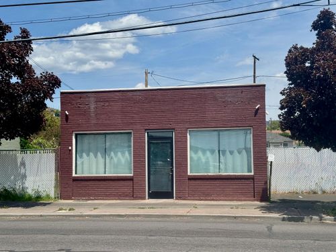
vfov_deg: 30.3
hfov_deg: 39.7
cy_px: 126
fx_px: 466
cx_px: 168
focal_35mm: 48
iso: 64
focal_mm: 6.76
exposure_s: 1/6410
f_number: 1.78
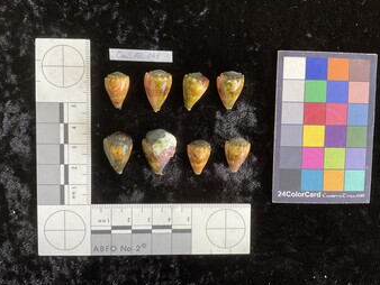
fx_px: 330
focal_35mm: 30
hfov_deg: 59.9
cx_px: 190
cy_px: 140
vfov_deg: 46.8
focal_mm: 3
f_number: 1.8
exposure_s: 1/60
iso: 125
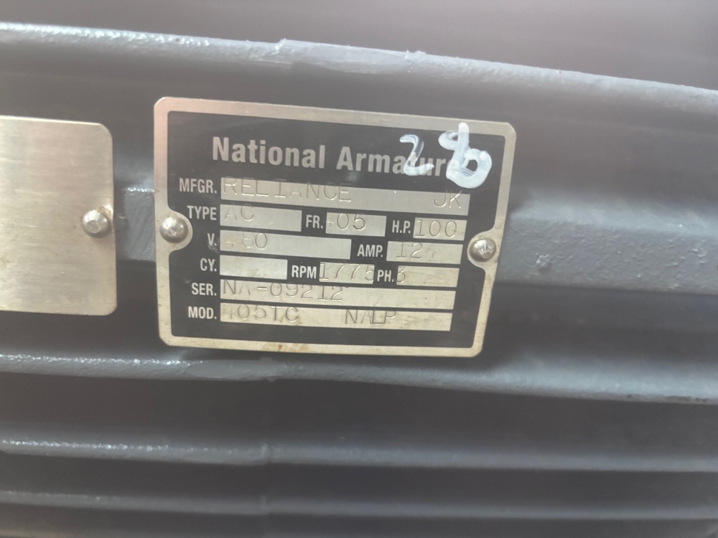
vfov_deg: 53.1
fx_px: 539
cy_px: 269
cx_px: 359
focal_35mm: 26
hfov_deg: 67.3
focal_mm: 5.96
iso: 500
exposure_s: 1/60
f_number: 1.6
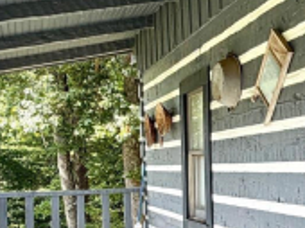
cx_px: 322
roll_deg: +1.0
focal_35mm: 55
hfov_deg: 31.6
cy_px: 180
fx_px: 484
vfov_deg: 26.1
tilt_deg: -2.2
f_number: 2.2
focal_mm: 2.22
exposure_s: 1/319
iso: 50
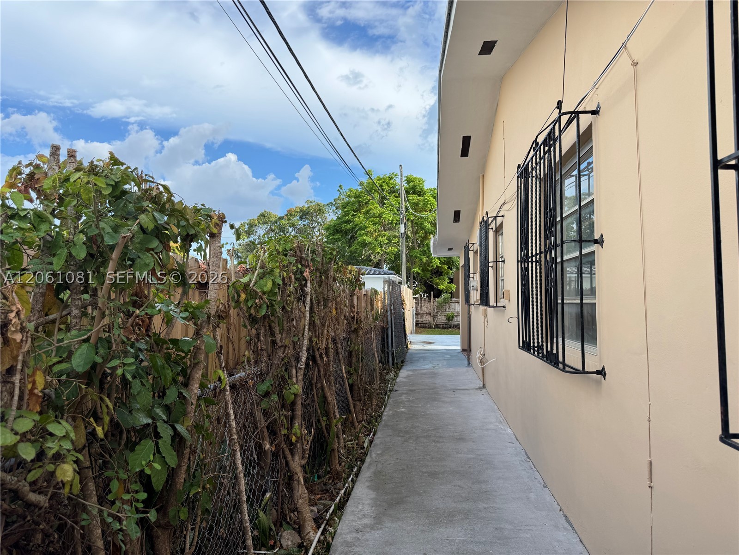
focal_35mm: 24
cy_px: 278
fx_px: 512
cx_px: 370
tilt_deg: +3.5
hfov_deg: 71.6
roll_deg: +0.2
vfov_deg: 56.8
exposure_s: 1/1818
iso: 80
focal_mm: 6.76
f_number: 1.78
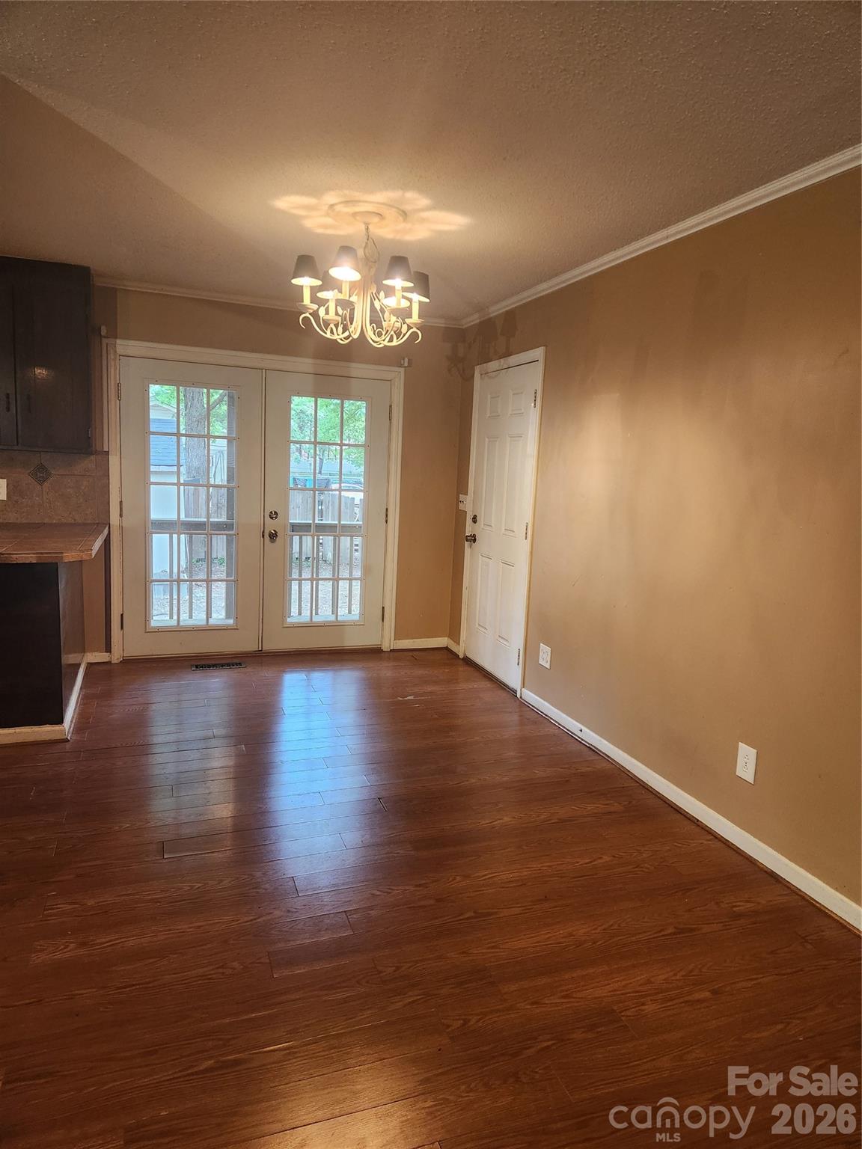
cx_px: 431
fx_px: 764
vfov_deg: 73.9
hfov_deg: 58.9
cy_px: 574
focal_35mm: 23
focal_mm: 5.4
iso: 320
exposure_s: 1/120
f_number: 1.8
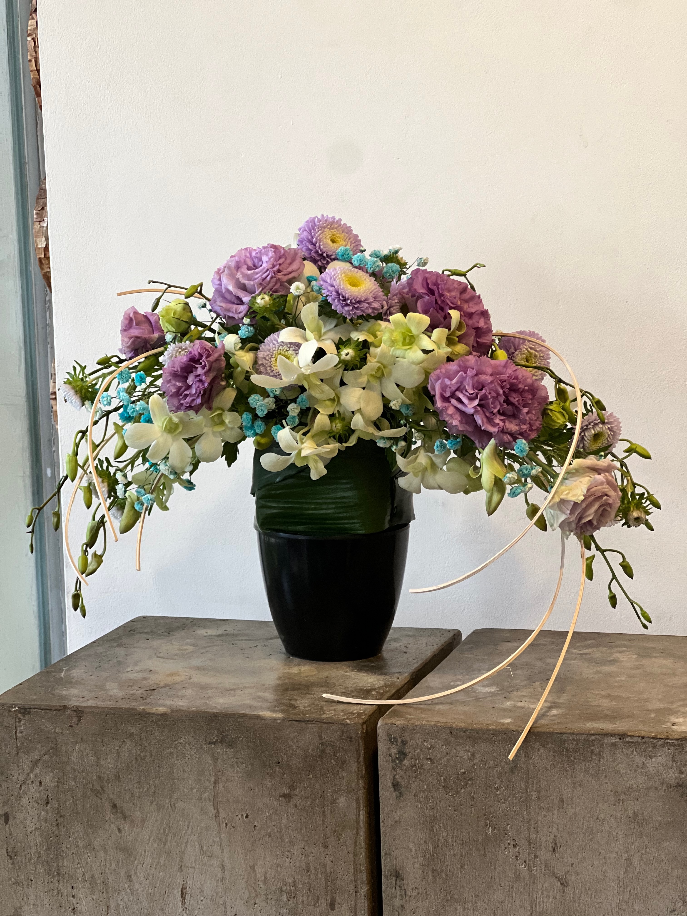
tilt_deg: -6.6
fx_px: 2038
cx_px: 344
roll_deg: +1.8
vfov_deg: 25.3
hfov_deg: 19.1
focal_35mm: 77
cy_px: 458
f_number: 2.8
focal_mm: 9
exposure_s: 1/40
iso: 200
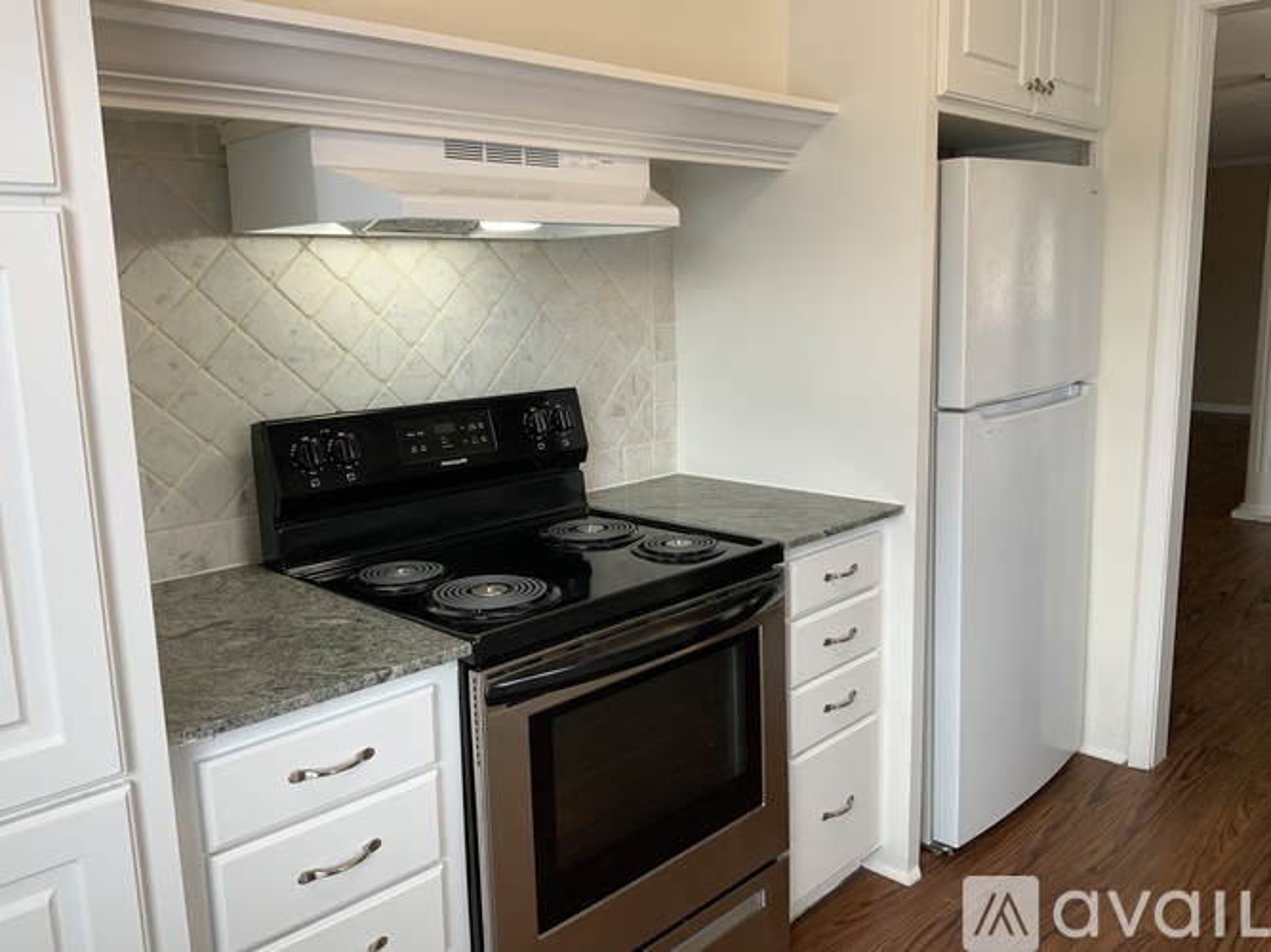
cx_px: 636
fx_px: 1065
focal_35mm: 29
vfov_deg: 48.2
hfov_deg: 61.7
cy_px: 476
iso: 40
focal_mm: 3
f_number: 1.8
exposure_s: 1/120
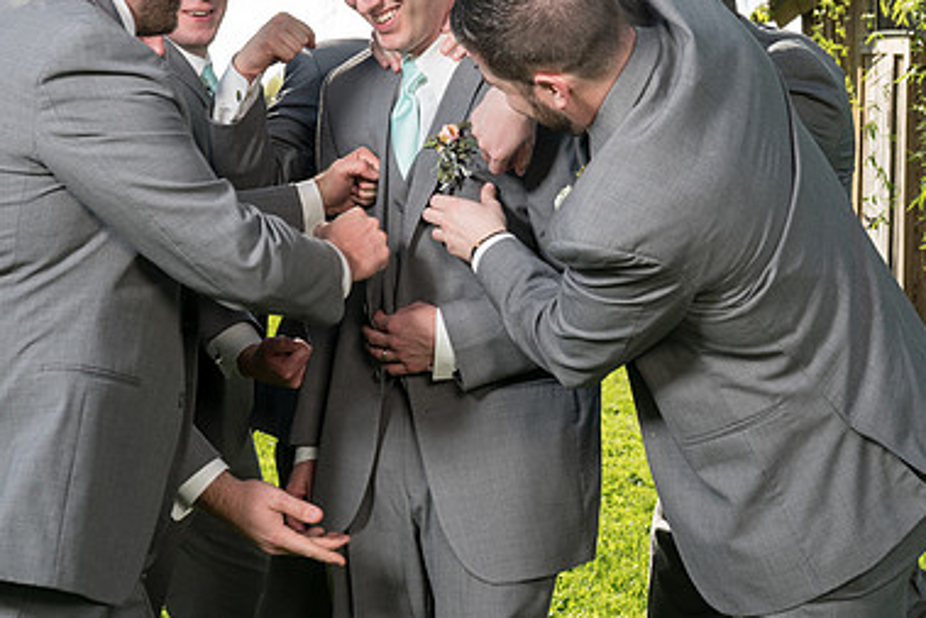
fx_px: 2058
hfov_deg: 25.3
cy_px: 78
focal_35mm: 80
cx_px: 437
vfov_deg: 16.9
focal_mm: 44
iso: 100
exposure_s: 1/200
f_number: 5.6
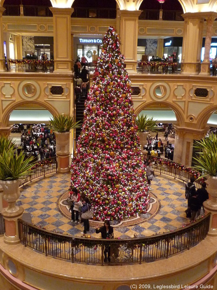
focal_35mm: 37
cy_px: 145
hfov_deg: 38.7
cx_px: 108
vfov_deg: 50.1
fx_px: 309
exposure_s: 1/15
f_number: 2.8
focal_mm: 4.5
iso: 400
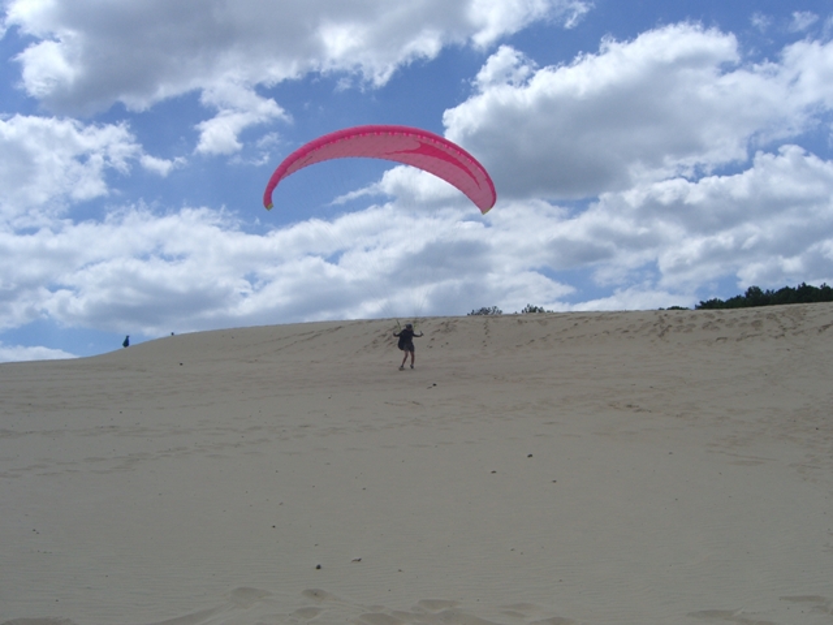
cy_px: 312
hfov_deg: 49.0
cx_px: 416
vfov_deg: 37.7
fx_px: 914
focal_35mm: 38
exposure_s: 1/400
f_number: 8
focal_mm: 7.9
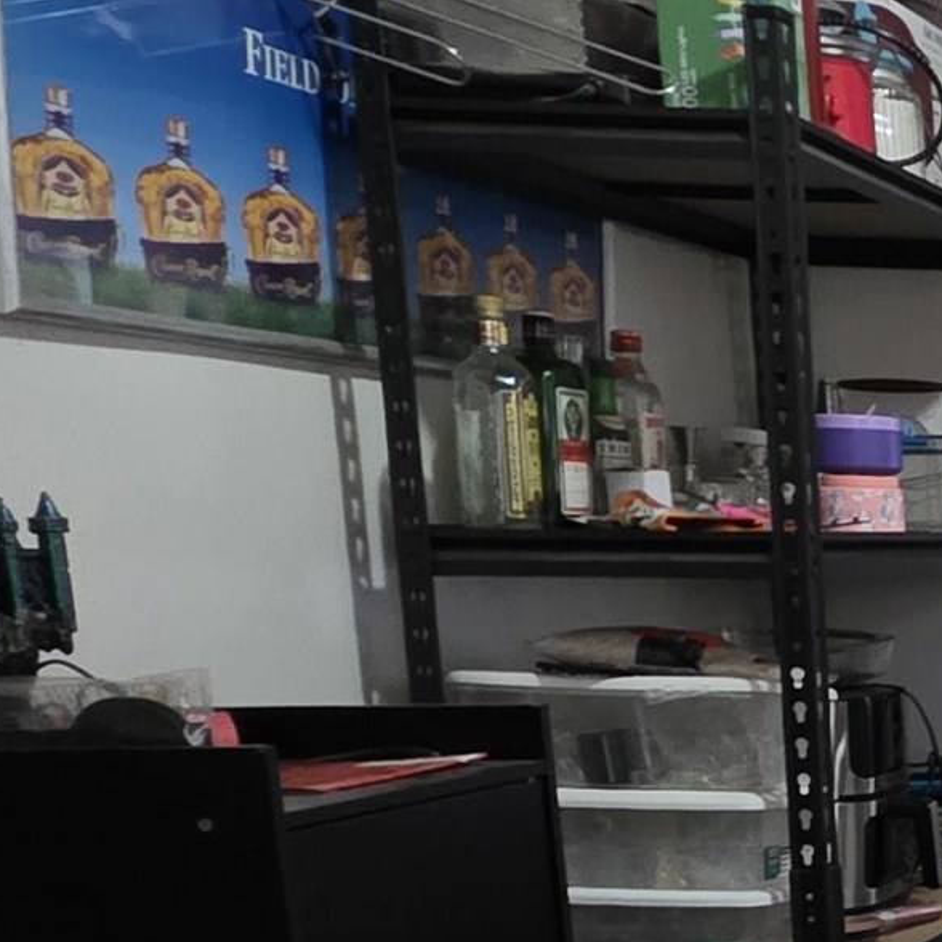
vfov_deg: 27.5
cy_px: 857
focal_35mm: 60
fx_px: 1847
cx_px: 1810
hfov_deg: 19.2
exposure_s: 1/60
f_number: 1.9
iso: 640
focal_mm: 2.2
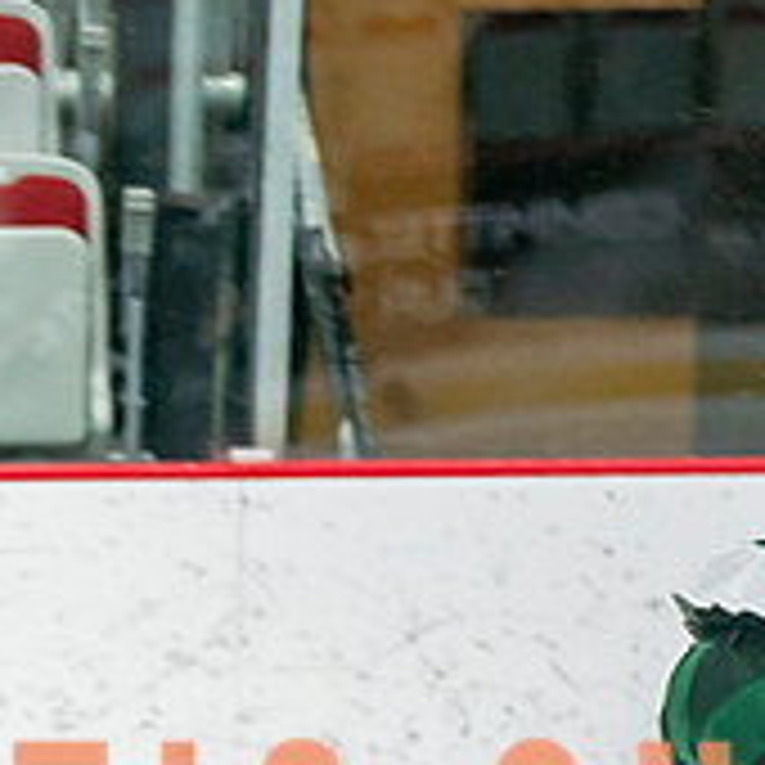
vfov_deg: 2.5
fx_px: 17377
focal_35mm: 695
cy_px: 860
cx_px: -521
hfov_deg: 2.5
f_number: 3.2
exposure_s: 1/640
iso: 800
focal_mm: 182
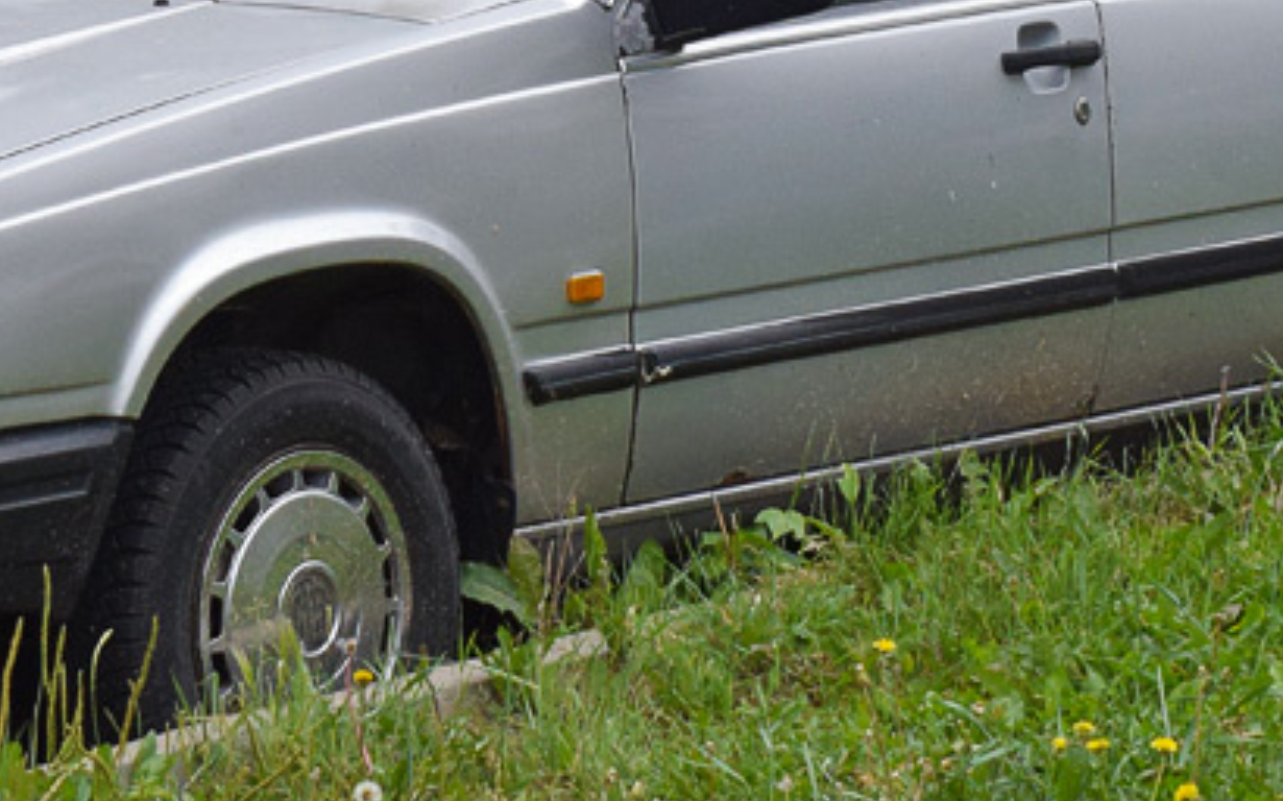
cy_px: -153
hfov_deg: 10.4
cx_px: 294
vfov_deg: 6.5
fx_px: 7043
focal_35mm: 201
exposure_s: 1/1000
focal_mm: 45
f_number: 7.1
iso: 800
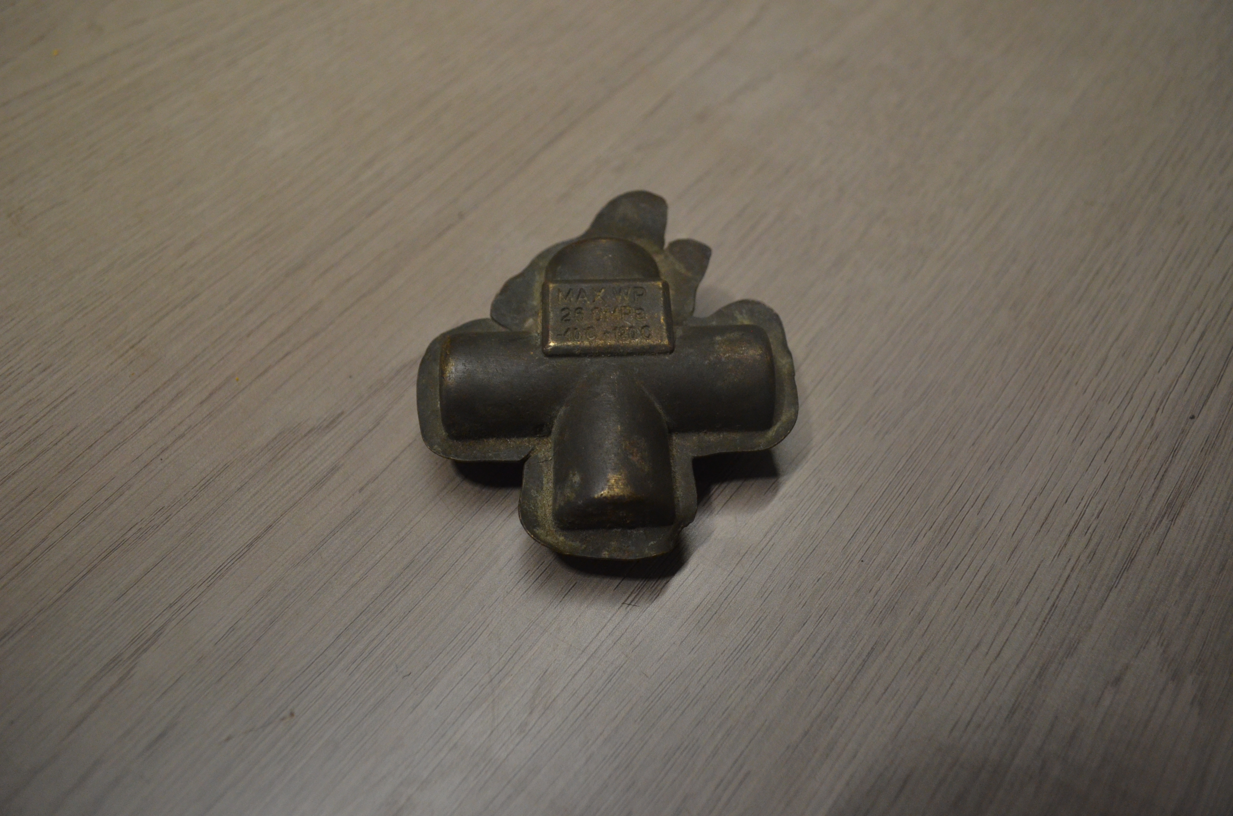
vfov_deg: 47.7
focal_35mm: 27
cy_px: 408
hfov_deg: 67.5
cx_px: 616
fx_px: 923
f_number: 3.5
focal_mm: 18
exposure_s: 1/250
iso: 1600
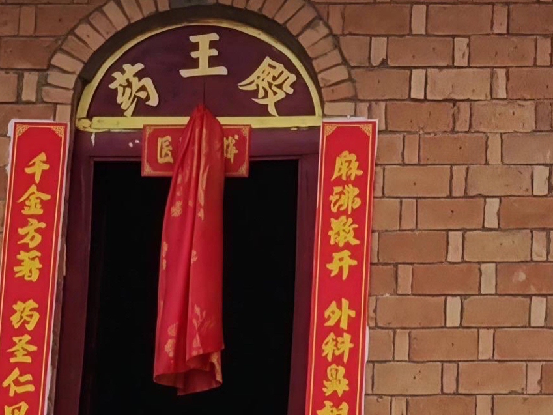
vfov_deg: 27.2
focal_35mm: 53
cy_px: 301
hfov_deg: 36.0
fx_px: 847
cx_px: 211
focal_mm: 2.71
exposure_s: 1/25
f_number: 2.2
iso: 640
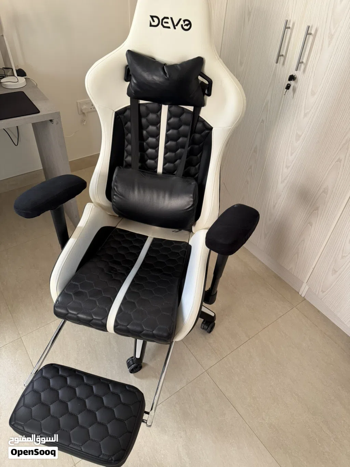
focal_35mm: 24
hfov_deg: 56.8
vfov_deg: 71.6
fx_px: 323
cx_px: 175
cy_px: 234
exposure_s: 1/60
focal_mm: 6.76
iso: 320
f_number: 1.78
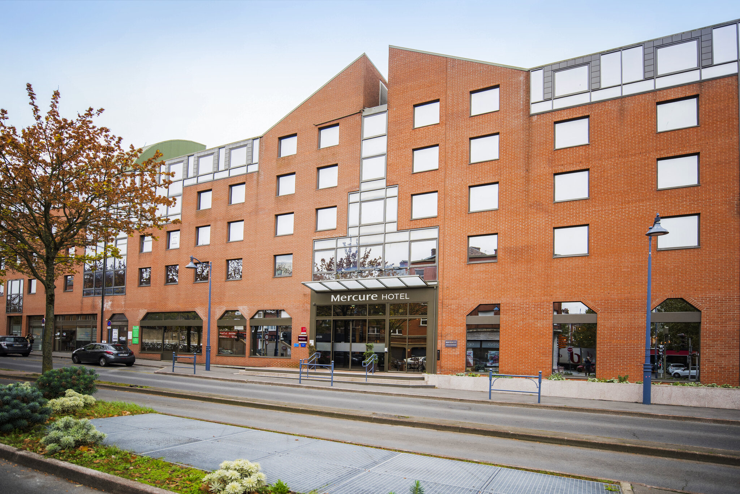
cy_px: 247
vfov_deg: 67.4
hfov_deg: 90.0
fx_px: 370
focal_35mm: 18
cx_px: 370
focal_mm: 18
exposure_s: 1/250
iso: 400
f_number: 3.2
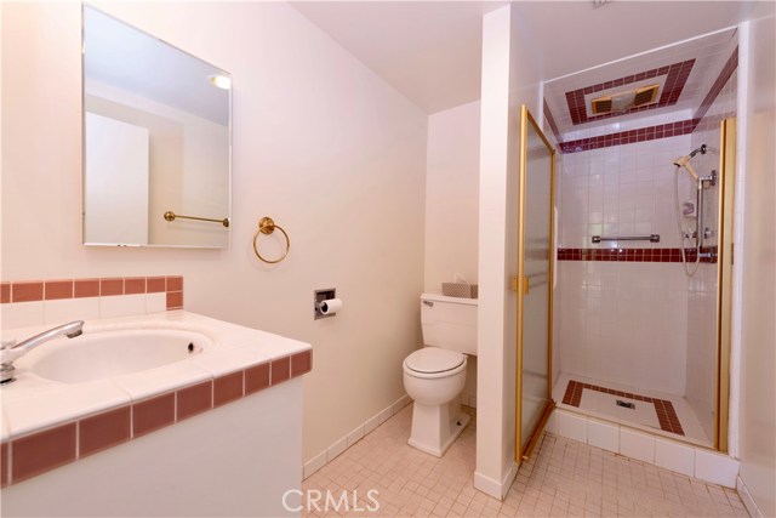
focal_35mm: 14
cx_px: 388
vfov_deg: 81.2
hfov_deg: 104.2
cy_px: 259
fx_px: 302
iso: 320
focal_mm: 14
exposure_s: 1/15
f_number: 8
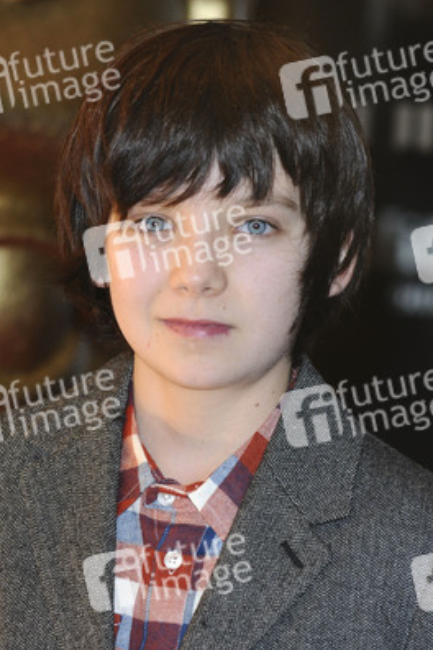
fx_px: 5466
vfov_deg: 6.8
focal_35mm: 303
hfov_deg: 4.5
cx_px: 216
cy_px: 327
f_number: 4.5
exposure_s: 1/125
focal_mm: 200
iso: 640
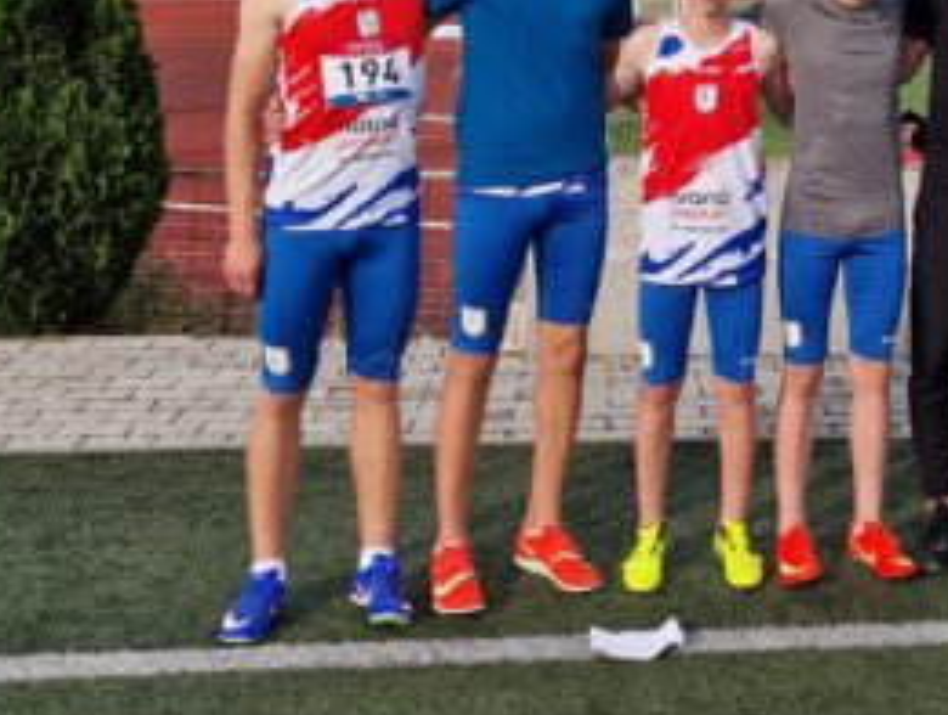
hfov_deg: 26.6
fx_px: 1866
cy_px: -88
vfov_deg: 20.6
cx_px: 1003
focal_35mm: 68
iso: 50
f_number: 1.8
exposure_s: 1/1124
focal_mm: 6.4
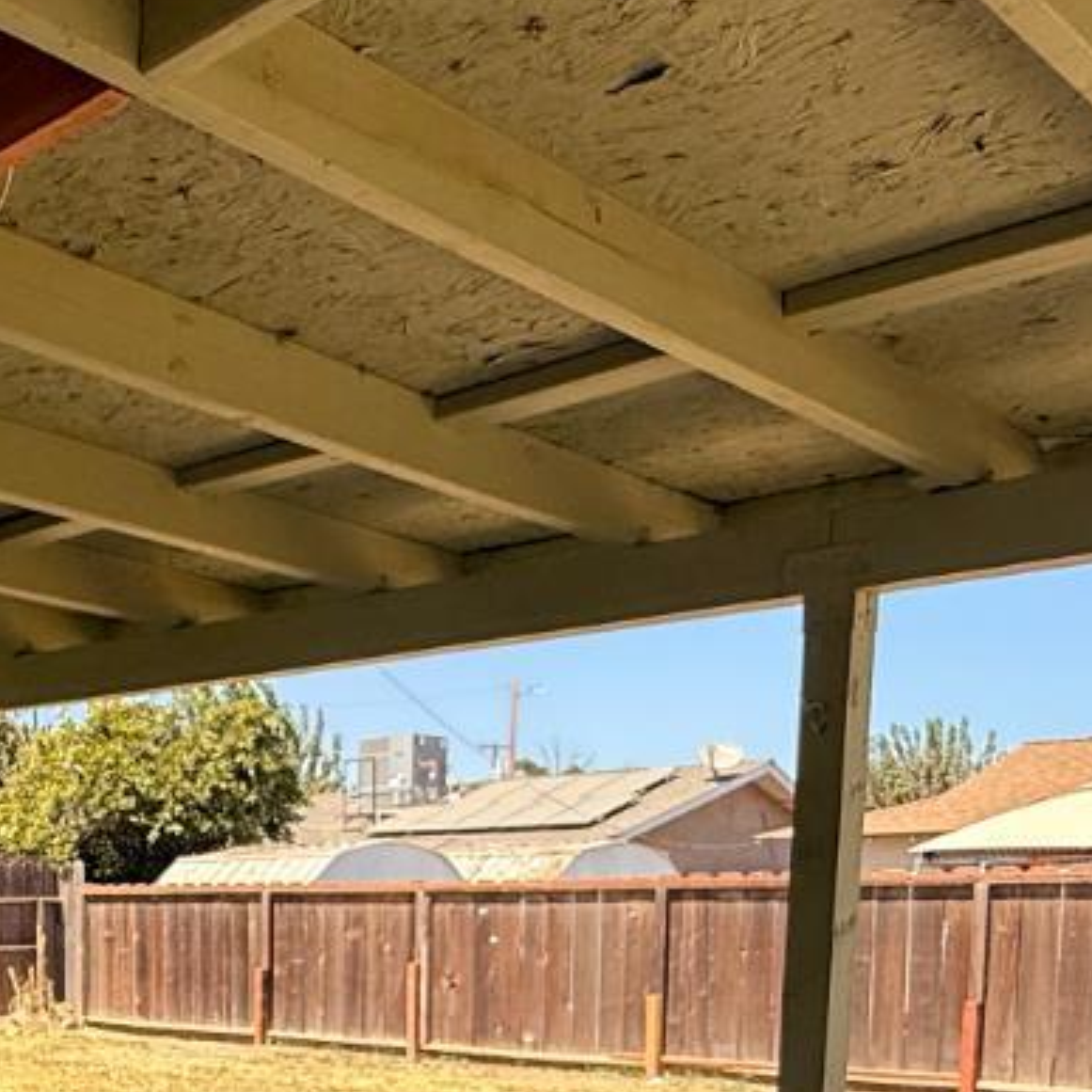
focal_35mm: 48
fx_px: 1713
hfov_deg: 33.2
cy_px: 1136
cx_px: 76
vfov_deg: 32.1
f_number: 2.2
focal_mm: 2.22
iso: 50
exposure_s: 1/1189
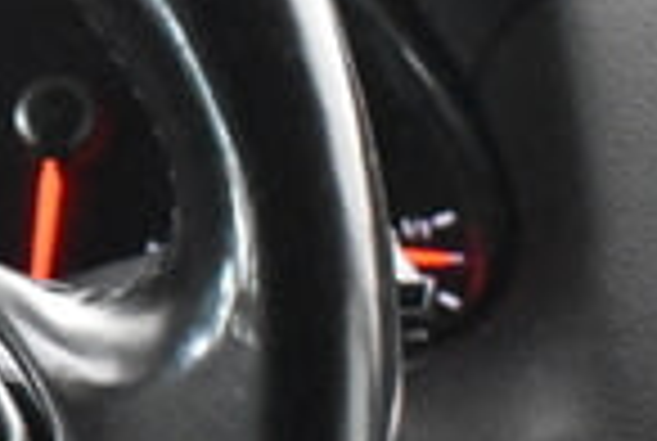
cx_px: -752
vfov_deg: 4.7
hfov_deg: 6.7
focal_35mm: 295
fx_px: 5395
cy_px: 410
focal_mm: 32
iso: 9000
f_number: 4.5
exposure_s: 1/50
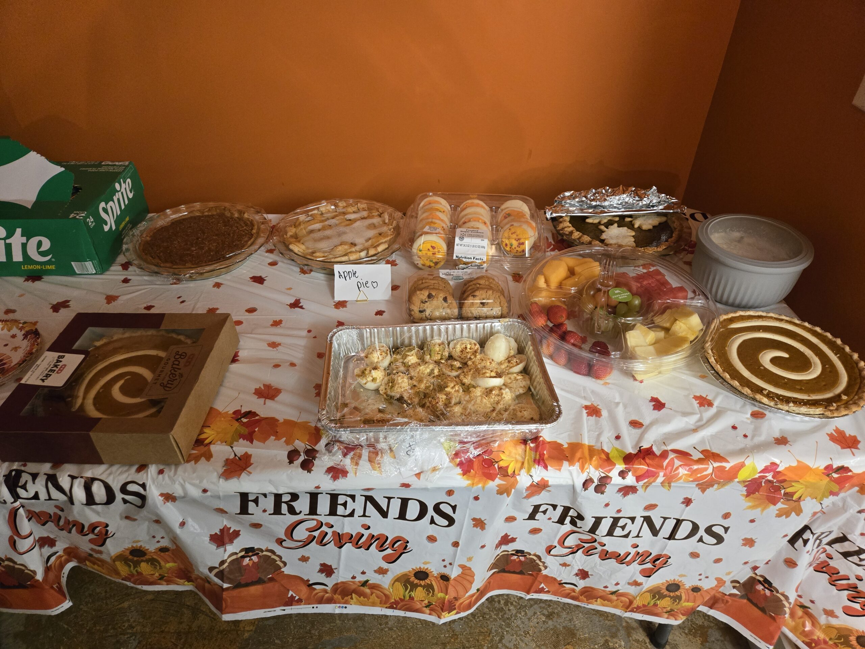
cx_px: 432
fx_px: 575
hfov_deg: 73.9
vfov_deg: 58.9
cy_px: 324
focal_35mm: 23
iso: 800
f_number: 1.8
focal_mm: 5.4
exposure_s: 1/120
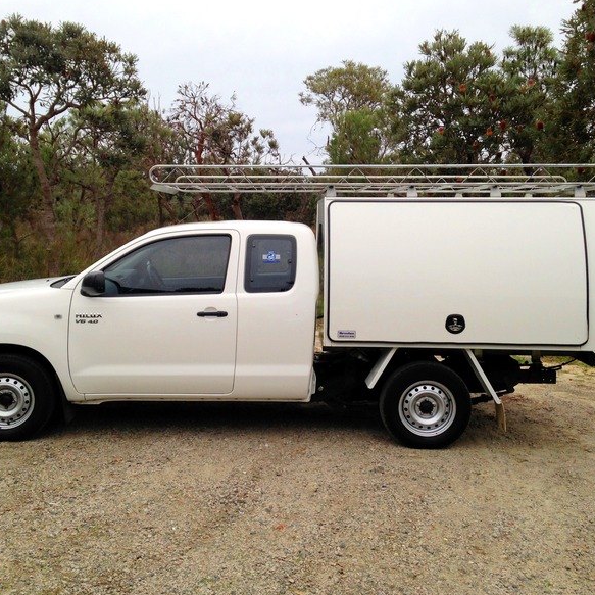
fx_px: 778
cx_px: 280
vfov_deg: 41.9
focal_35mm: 40
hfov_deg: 41.8
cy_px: 294
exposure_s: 1/471
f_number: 2.4
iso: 50
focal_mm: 4.13
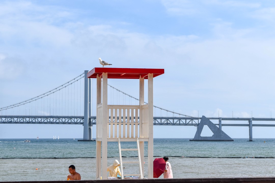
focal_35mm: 82
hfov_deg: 24.6
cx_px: 138
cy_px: 92
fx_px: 630
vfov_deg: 16.6
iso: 400
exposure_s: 1/2000
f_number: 8
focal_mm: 55
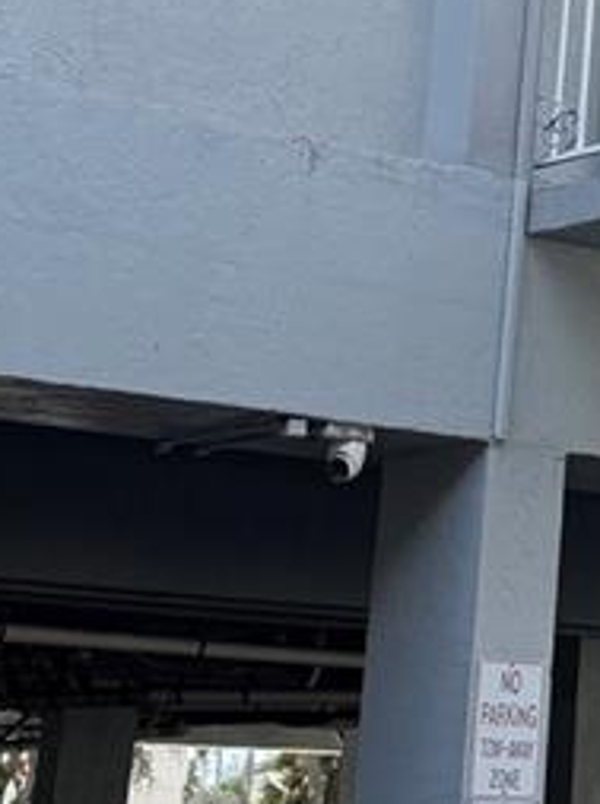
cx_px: 902
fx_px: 2641
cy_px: -350
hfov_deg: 12.3
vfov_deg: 16.0
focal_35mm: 114
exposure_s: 1/812
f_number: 1.78
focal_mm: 6.76
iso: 80
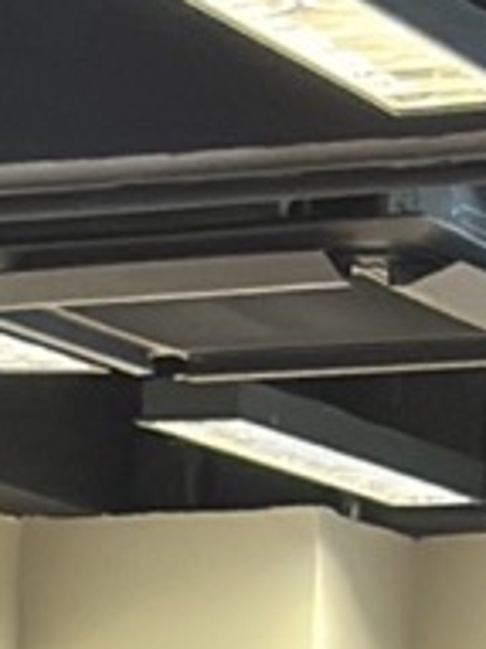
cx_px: 163
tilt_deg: -6.6
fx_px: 5660
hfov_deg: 4.9
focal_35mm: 302
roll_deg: -1.1
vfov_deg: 6.0
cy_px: 1998
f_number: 1.78
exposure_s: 1/40
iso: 640
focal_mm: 6.86
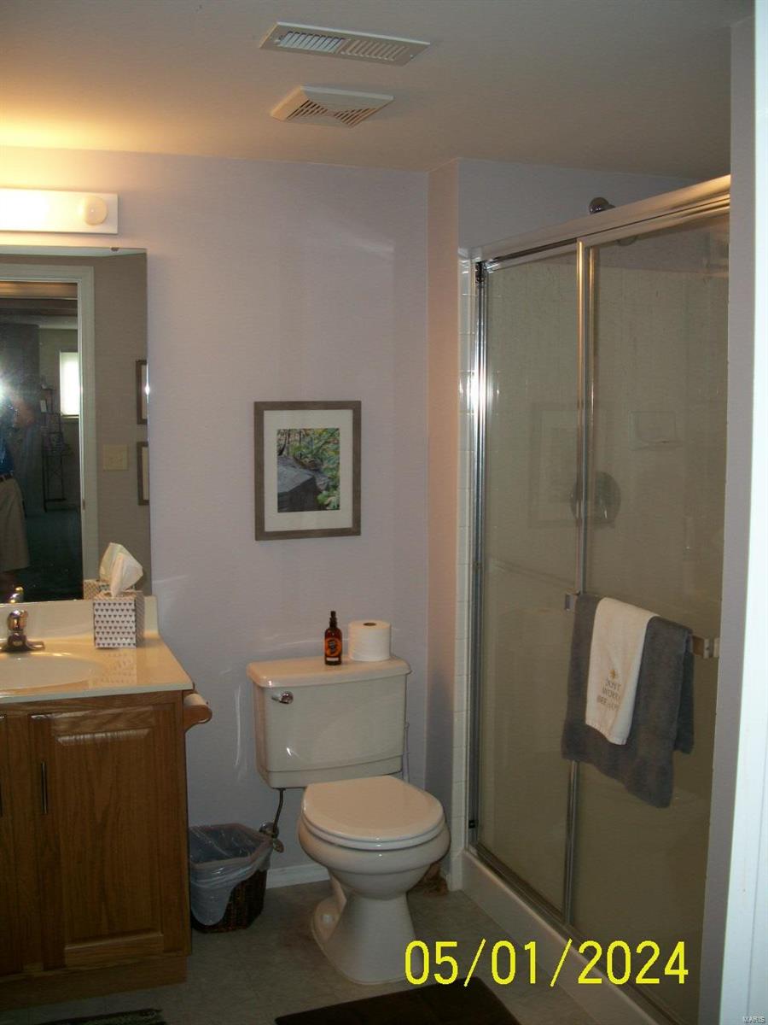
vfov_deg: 52.6
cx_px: 384
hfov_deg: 40.7
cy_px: 512
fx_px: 1035
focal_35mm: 35
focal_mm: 6.3
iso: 80
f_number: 3.1
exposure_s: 1/30
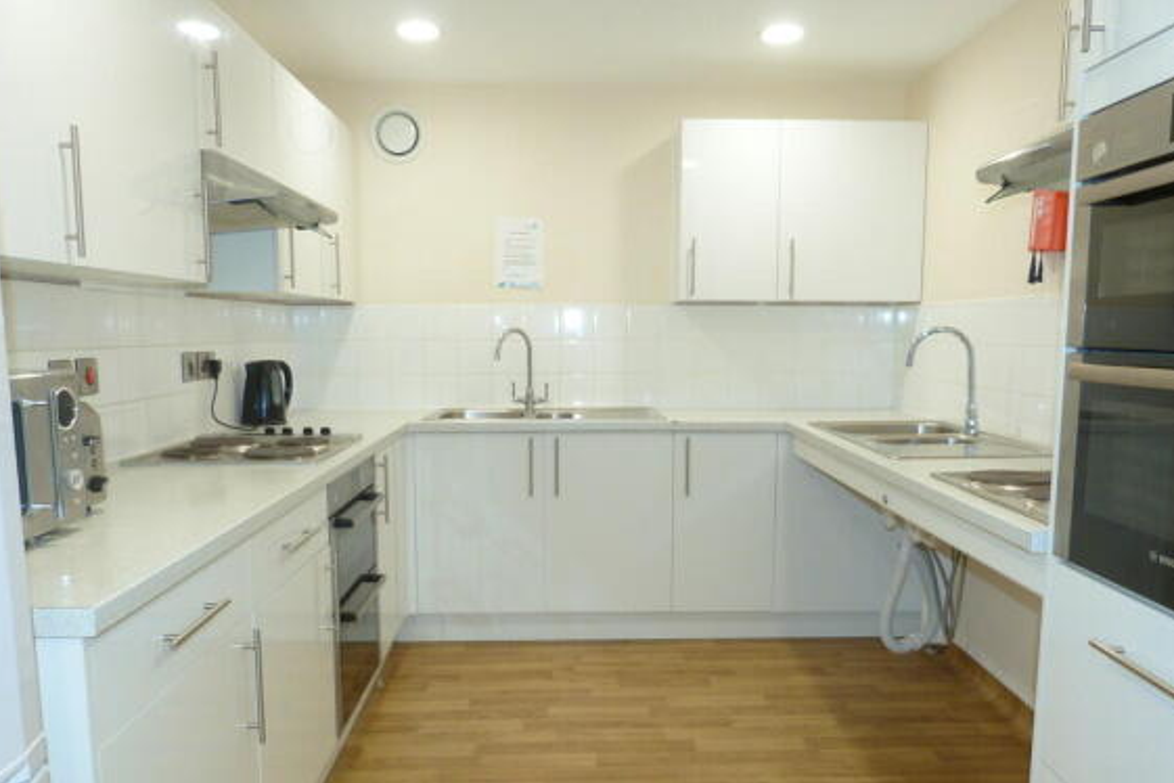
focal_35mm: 27
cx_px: 593
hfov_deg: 67.4
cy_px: 455
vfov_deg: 47.7
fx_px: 880
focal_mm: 4.5
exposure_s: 1/40
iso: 100
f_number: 2.8
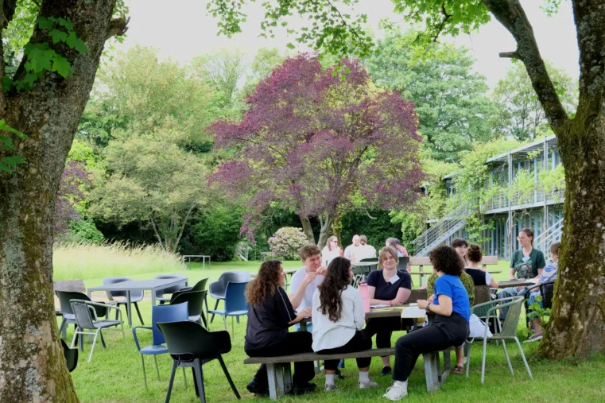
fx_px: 1058
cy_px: 190
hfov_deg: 31.9
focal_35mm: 63
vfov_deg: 21.6
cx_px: 303
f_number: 6.3
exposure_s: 1/50
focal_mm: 30
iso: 200
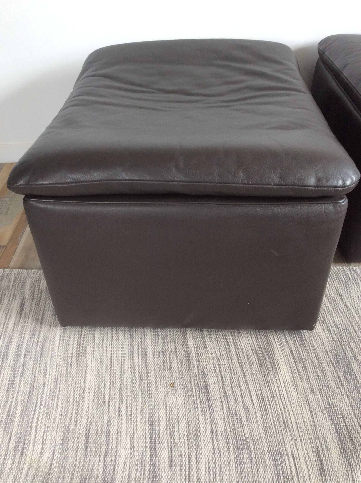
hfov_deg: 44.1
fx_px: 446
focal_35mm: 32
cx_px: 180
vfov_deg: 56.9
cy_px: 242
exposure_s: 1/24
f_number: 2.4
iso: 80
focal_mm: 3.3
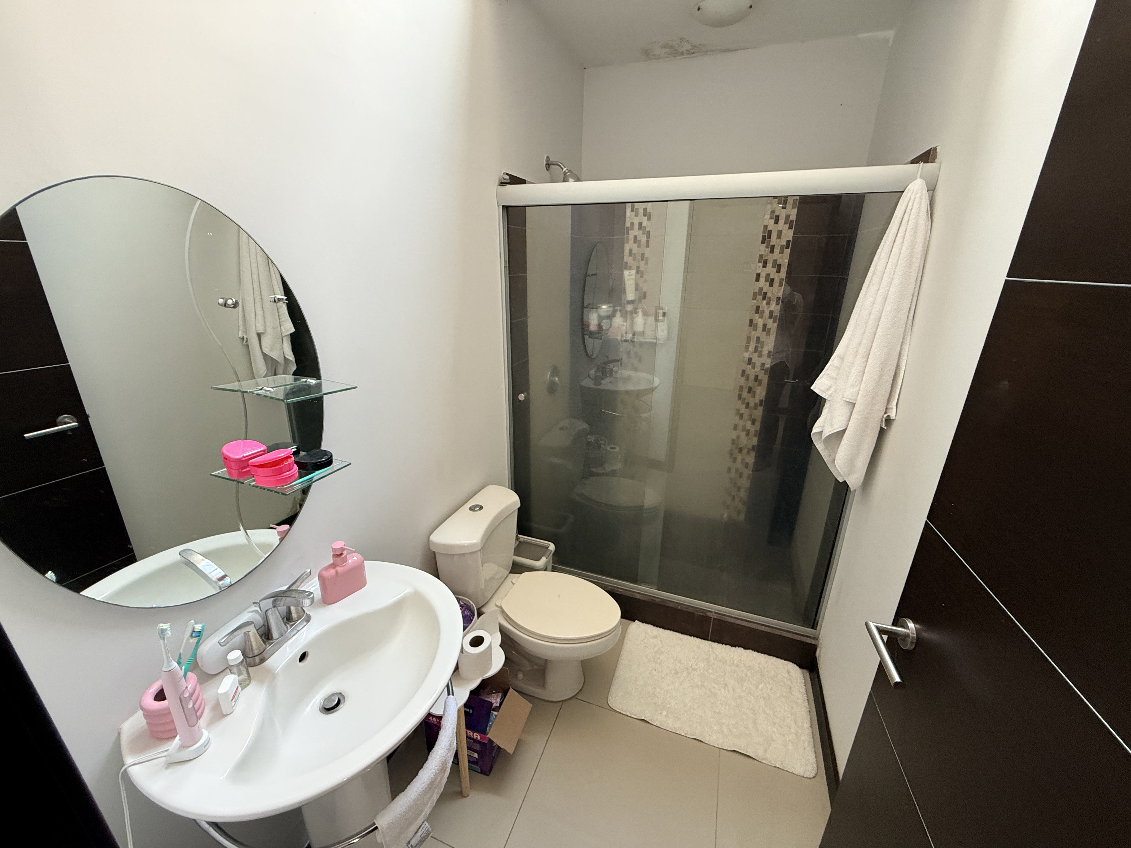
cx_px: 566
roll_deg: -0.3
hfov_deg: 102.1
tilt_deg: -18.9
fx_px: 457
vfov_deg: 85.7
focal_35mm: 14
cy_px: 424
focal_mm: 2.22
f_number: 2.2
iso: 320
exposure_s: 1/99
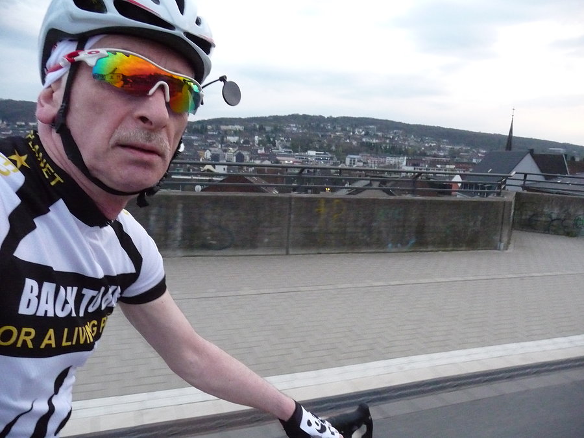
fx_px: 472
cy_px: 219
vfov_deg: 49.7
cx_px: 292
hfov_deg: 63.4
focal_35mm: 28
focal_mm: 4.7
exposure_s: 1/100
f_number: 3.3
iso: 800
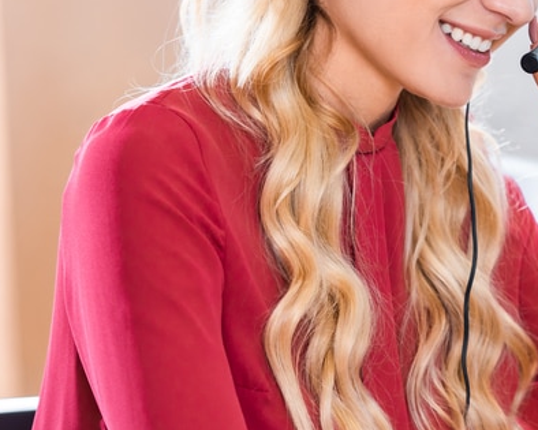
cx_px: 576
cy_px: 211
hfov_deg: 5.2
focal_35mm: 369
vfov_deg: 4.2
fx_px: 5874
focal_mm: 155
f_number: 3.5
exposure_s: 1/200
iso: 200
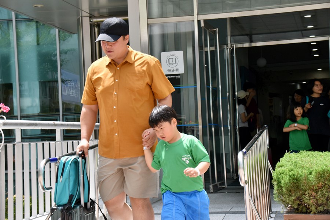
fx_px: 756
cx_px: 165
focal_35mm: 82
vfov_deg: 16.6
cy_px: 110
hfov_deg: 24.6
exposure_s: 1/250
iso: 320
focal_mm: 55
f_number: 8
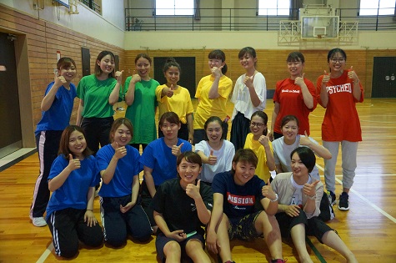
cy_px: 132
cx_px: 198
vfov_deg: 36.7
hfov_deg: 53.2
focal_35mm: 36
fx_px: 395
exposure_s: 1/160
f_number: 4
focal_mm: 24
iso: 3200
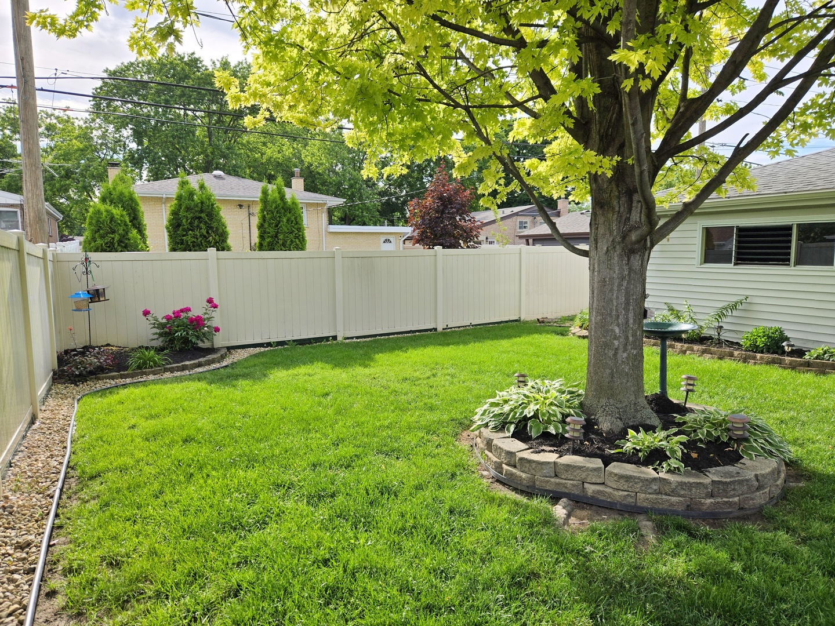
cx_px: 418
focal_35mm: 23
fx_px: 555
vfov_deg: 58.9
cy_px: 313
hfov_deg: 73.9
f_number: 1.8
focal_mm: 5.4
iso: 50
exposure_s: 1/2921
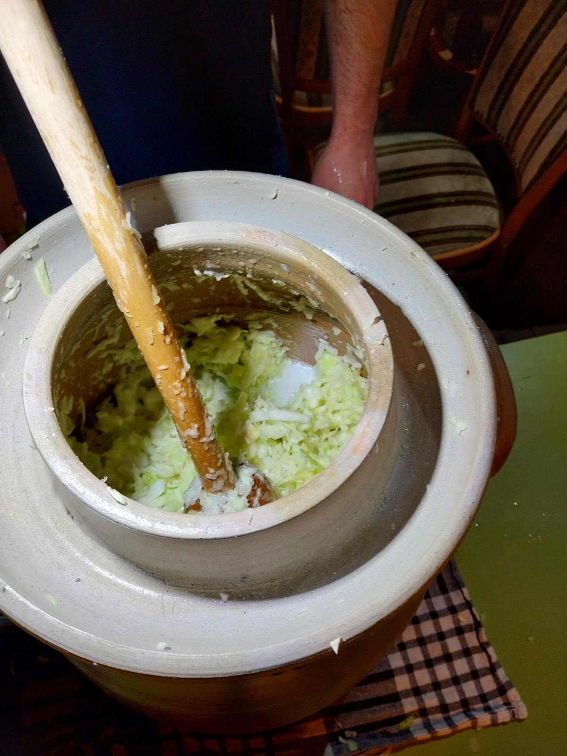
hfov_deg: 53.1
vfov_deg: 67.3
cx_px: 284
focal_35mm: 26
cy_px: 378
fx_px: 568
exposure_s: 1/50
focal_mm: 4
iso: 50
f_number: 1.8
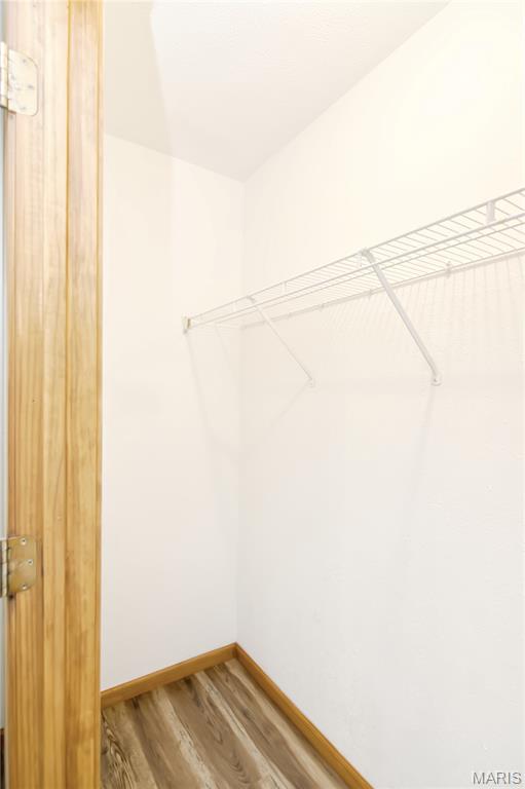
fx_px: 361
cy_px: 394
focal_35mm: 16
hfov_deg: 72.0
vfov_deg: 95.0
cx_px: 262
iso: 400
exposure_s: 1/60
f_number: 4
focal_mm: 11
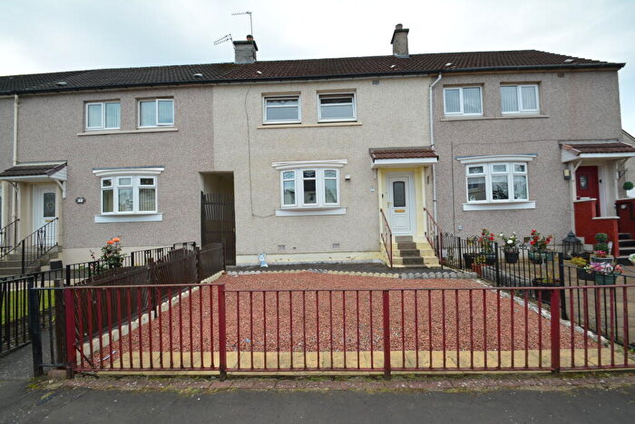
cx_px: 318
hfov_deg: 100.3
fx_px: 265
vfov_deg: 77.4
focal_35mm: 15
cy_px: 212
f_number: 7.1
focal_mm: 10
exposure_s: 1/200
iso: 200
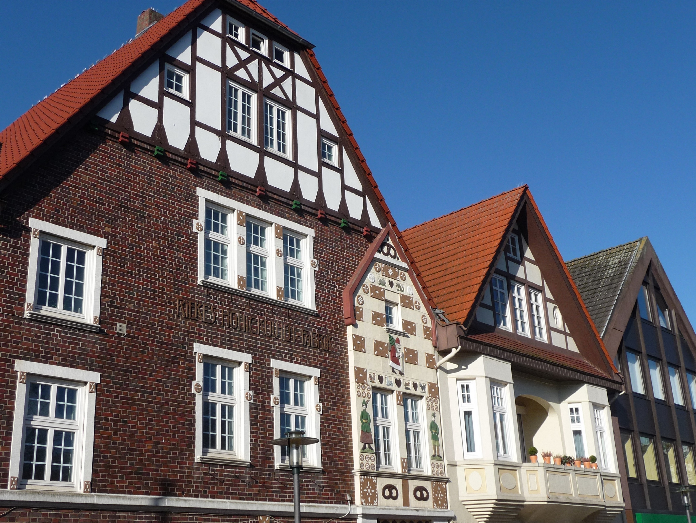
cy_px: 262
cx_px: 348
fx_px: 865
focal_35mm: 43
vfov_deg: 33.6
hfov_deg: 43.8
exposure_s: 1/1000
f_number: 4
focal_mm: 7.1
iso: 100
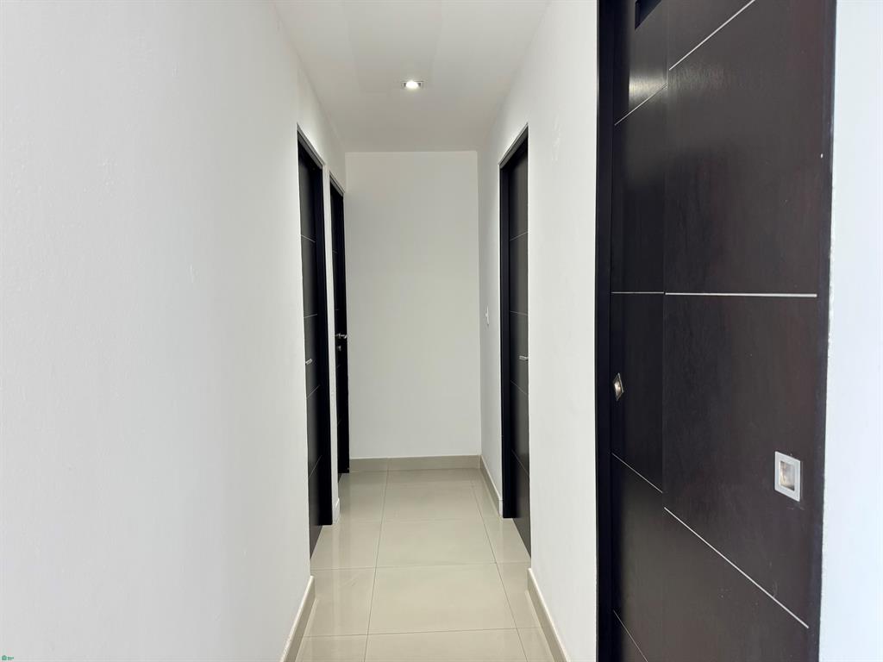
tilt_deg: -3.2
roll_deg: +1.3
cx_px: 442
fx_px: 612
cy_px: 331
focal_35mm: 24
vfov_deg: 56.8
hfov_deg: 71.6
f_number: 1.78
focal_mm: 6.76
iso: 125
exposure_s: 1/60
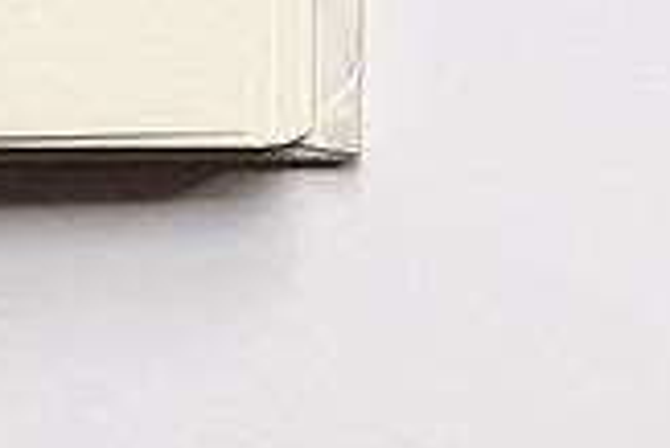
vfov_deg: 3.5
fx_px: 7153
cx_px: -682
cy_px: -1145
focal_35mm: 384
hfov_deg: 5.3
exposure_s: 1/70
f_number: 3.6
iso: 400
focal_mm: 32.9
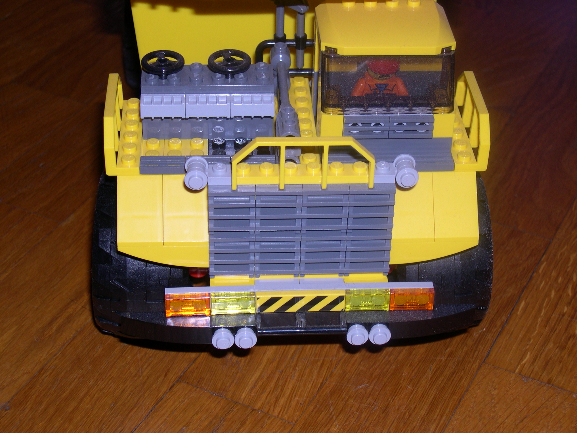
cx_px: 288
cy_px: 216
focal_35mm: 72
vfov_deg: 20.4
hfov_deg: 27.0
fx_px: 1200
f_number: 3.8
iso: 100
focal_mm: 15.3
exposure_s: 1/60
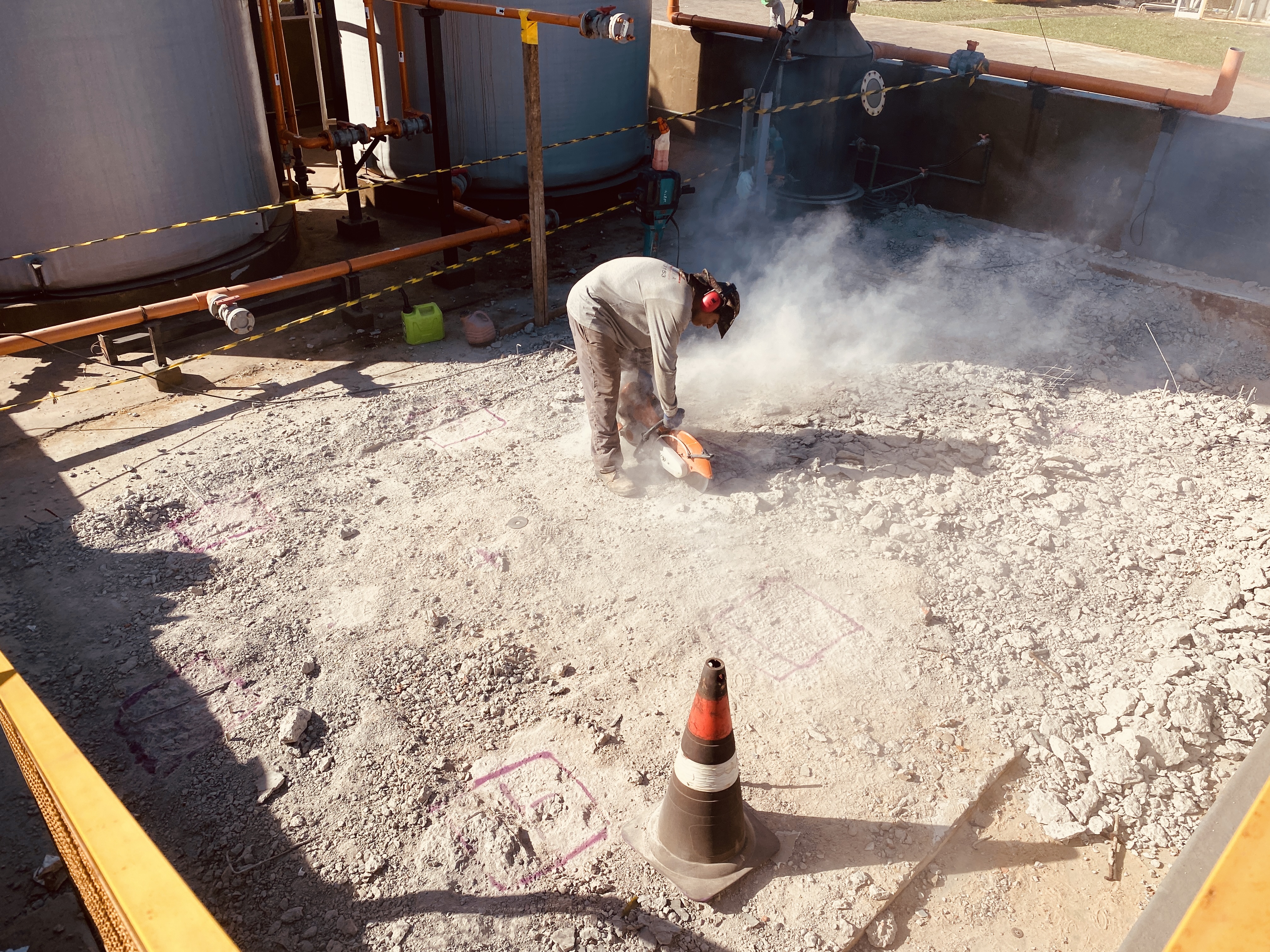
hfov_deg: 67.3
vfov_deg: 53.1
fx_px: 954
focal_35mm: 26
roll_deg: -0.9
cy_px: 476
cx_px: 635
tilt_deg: -29.2
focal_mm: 4.25
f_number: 1.8
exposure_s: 1/2890
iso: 32
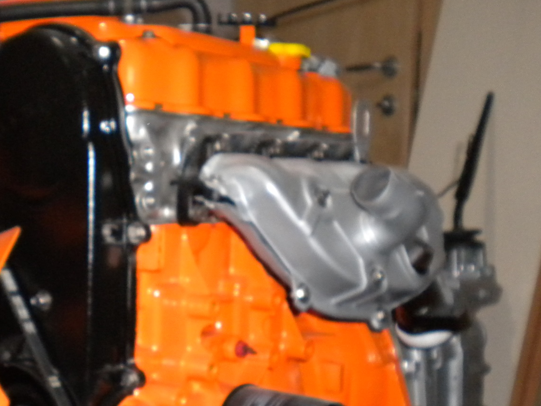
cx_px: 166
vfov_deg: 24.6
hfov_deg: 32.3
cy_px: 299
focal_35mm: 59
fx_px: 922
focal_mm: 6.3
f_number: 3.1
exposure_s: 1/30
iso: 400
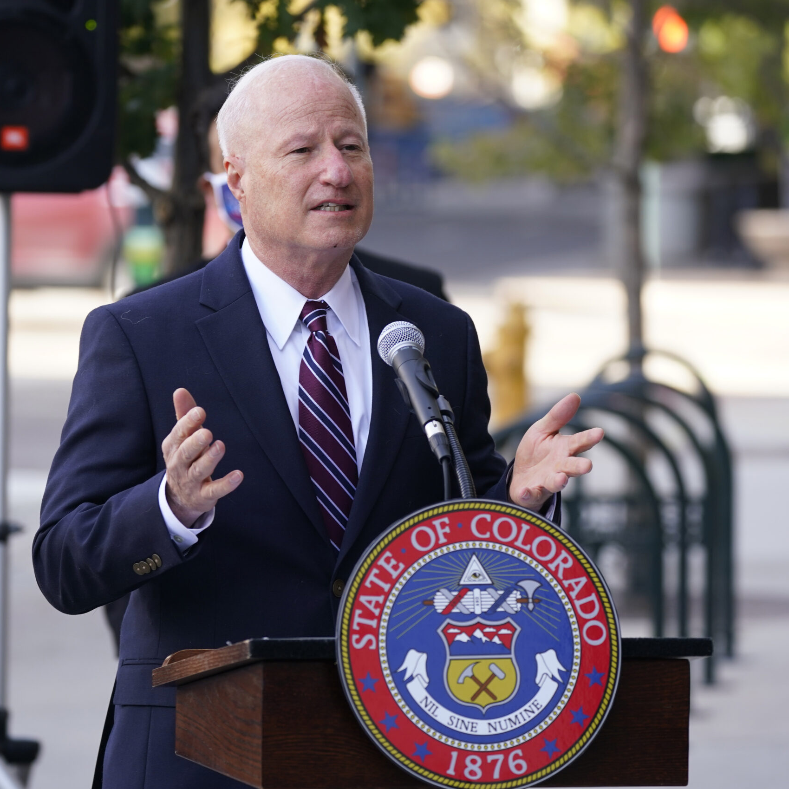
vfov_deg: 7.0
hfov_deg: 7.0
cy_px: 396
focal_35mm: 251
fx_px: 6473
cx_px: 314
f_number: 5.6
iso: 320
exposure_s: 1/125
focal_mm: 196
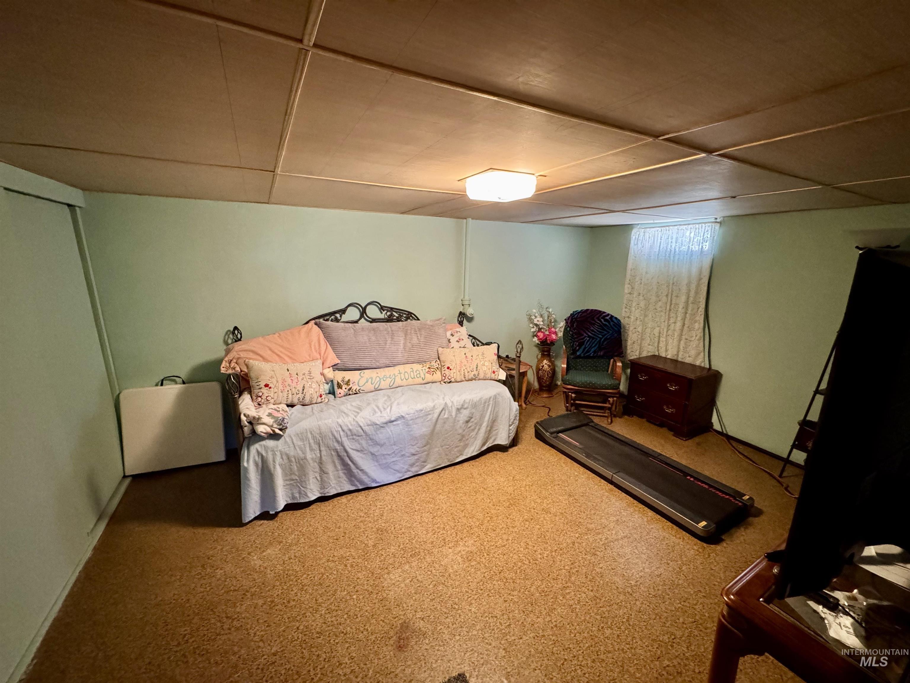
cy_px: 342
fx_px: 368
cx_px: 455
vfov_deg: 85.7
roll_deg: -0.5
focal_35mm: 14
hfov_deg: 102.1
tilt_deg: -13.6
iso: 1250
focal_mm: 2.22
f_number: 2.2
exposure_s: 1/60
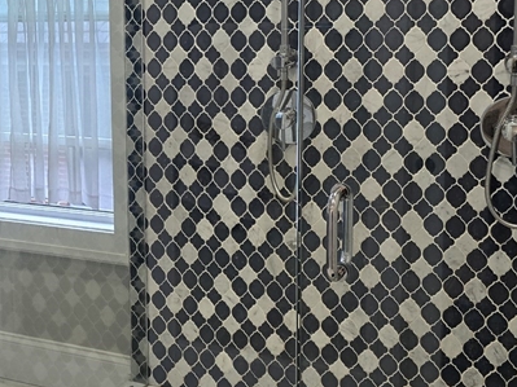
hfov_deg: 31.3
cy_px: 105
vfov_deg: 24.6
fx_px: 881
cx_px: 60
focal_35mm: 59
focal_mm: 6.3
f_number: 1.7
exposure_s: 1/120
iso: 160
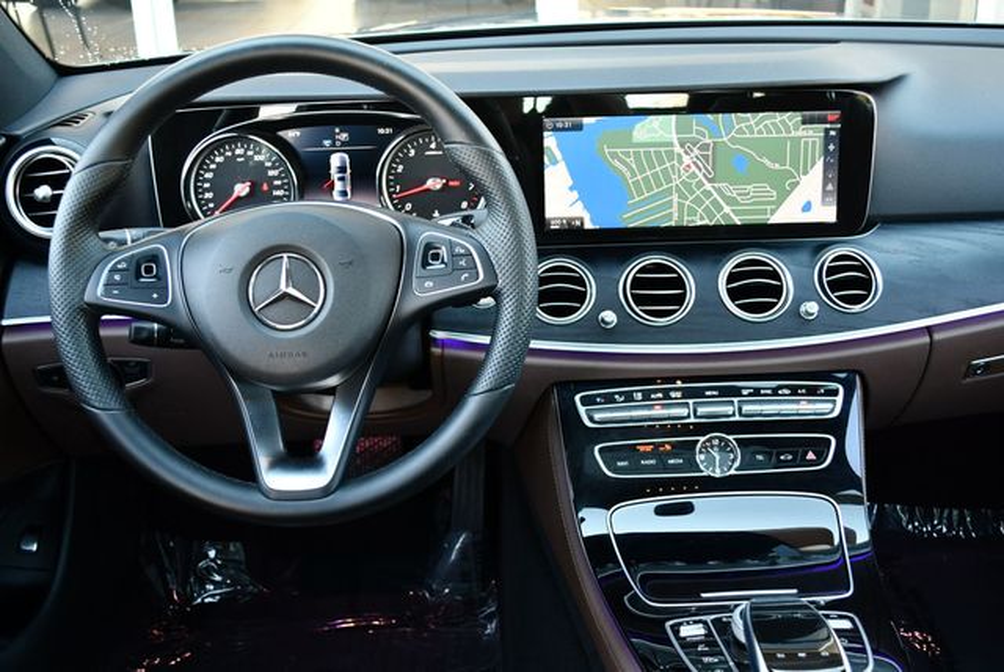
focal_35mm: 40
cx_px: 502
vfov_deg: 33.5
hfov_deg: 48.4
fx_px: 1117
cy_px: 336
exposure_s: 1/125
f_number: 3.8
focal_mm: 20
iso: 900
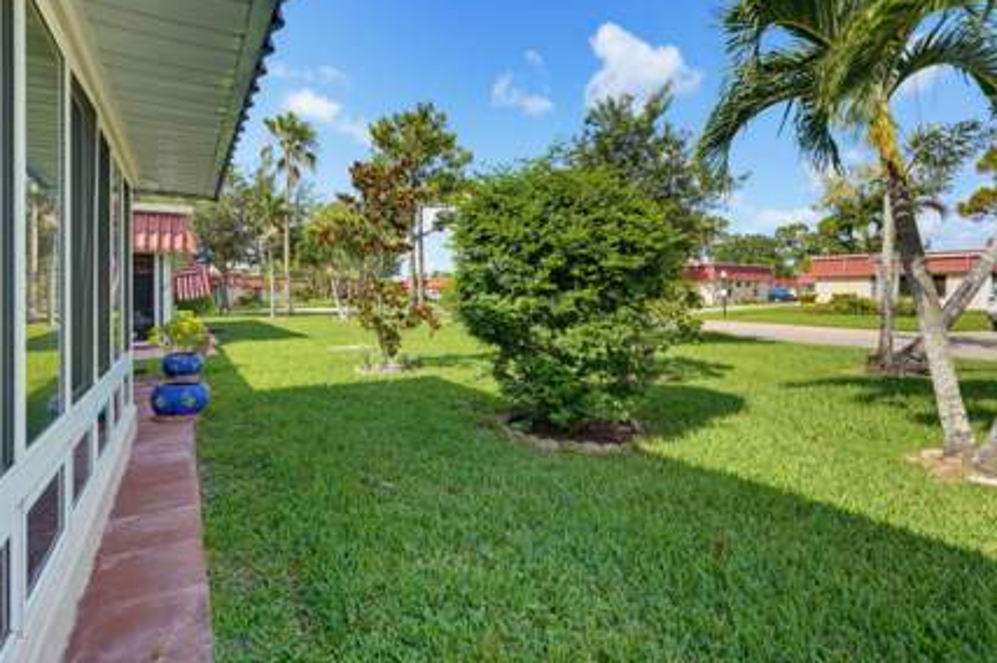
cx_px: 476
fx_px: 498
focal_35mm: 18
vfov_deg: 67.2
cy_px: 307
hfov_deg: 90.0
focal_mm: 16
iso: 800
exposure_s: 1/500
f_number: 8
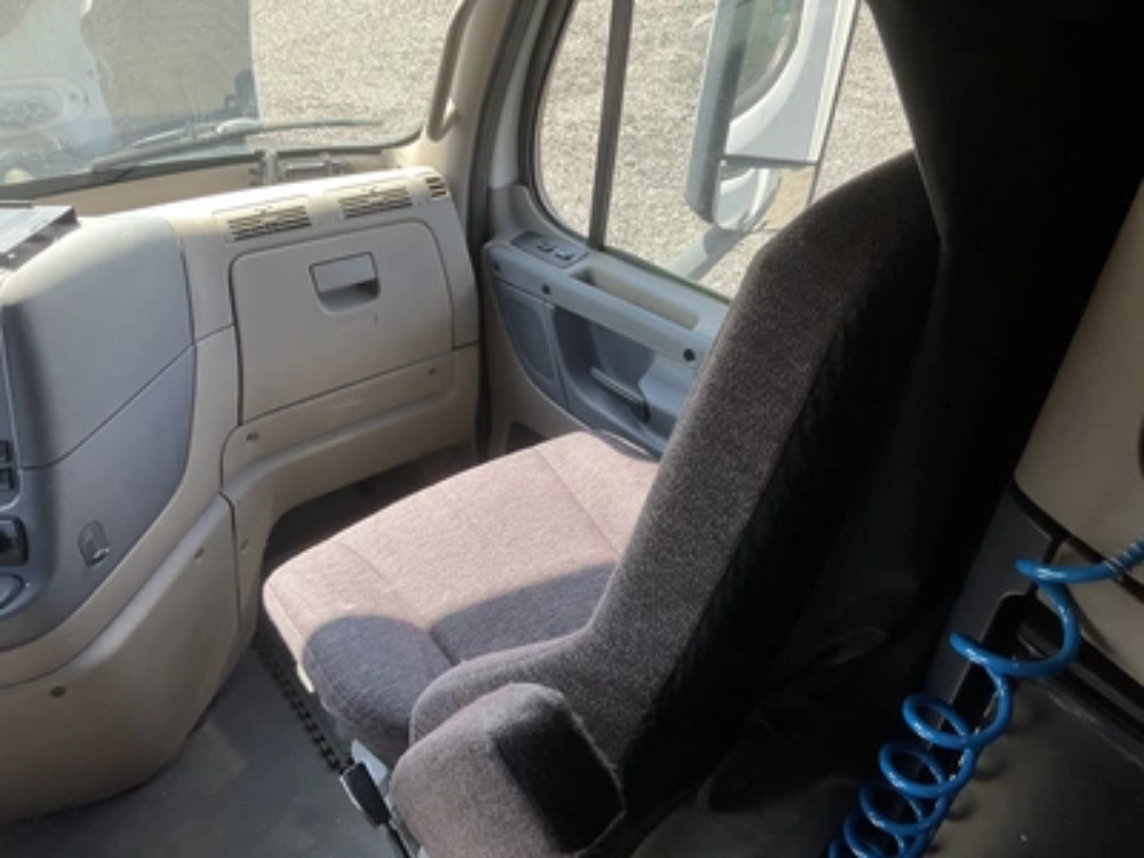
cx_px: 572
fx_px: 958
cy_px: 429
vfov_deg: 48.2
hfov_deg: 61.7
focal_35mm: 29
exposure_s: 1/122
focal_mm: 3
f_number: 1.8
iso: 25
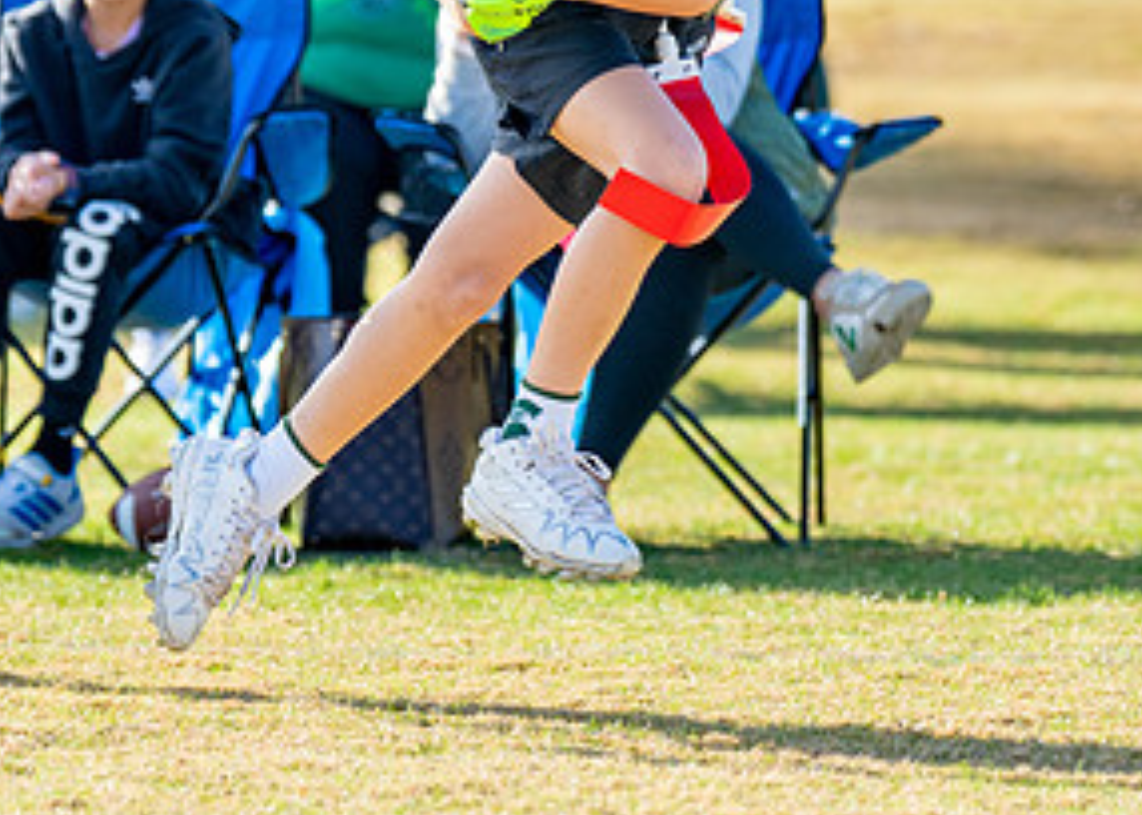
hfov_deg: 6.9
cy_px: 67
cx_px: 769
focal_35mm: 292
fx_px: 9466
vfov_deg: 4.9
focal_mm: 109
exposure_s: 1/1600
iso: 250
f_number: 2.8
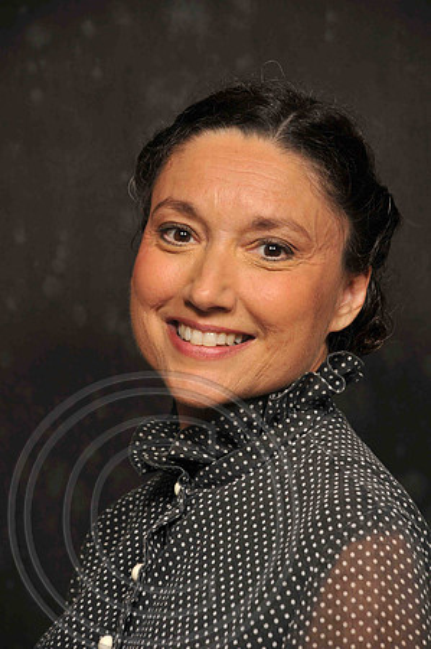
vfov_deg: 12.2
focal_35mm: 168
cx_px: 216
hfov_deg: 8.2
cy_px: 324
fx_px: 3024
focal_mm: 112
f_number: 7.1
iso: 200
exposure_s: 1/125
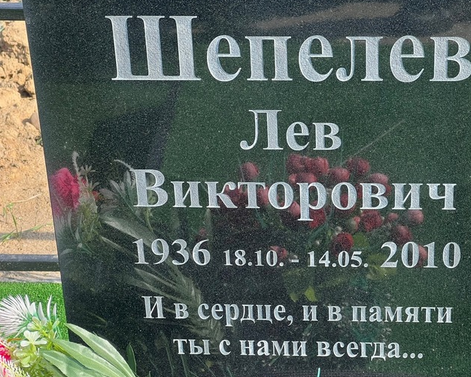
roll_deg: +2.8
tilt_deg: -31.6
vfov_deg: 16.0
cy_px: 181
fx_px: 1338
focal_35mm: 96
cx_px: 299
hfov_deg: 19.9
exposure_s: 1/178
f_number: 2.8
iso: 32
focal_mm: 9
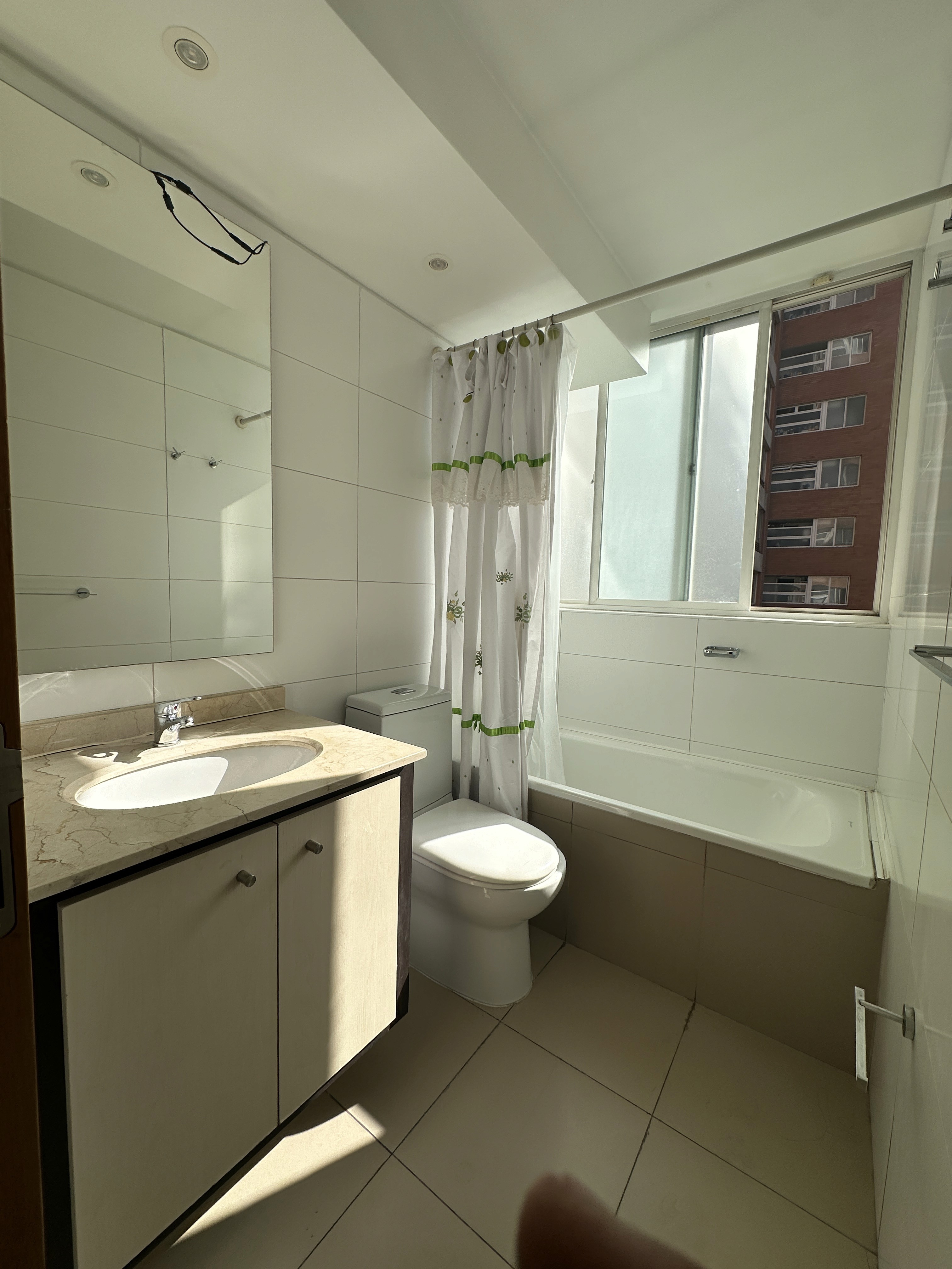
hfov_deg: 85.7
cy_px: 634
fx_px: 513
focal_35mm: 14
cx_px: 476
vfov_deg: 102.1
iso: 40
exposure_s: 1/1453
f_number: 2.2
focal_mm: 2.22
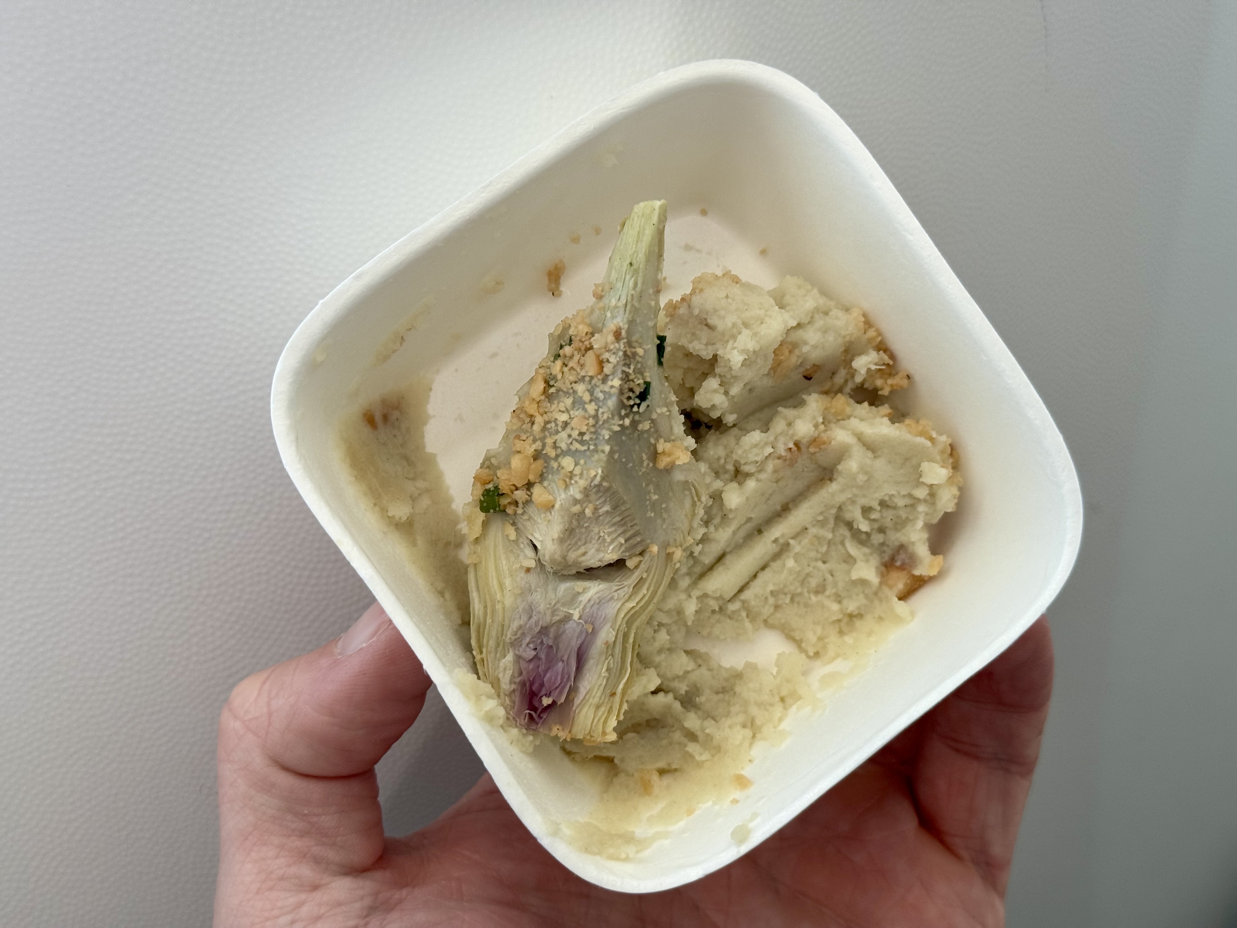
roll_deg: +3.7
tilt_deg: -27.4
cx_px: 618
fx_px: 1715
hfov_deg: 39.7
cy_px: 464
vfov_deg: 30.3
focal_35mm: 48
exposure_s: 1/111
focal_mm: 6.76
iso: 100
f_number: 1.78
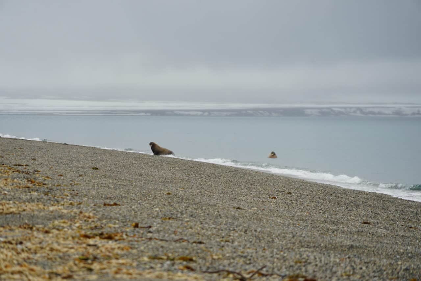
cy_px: 140
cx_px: 210
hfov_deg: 8.6
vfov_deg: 5.7
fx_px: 2806
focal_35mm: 240
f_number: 6.3
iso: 200
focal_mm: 240
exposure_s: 1/250
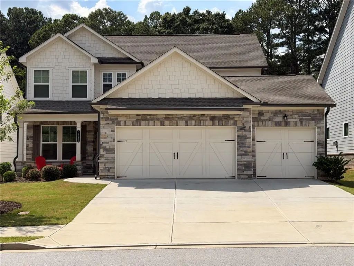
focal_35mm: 48
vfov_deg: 30.3
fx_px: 491
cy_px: 133
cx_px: 177
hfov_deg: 39.7
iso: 80
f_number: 1.78
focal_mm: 6.76
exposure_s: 1/7143
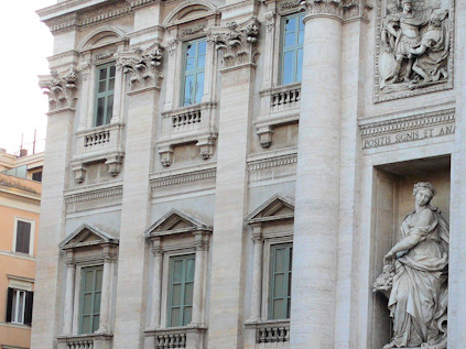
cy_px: 309
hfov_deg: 20.0
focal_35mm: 97
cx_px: 371
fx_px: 1305
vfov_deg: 15.1
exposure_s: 1/100
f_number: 3.2
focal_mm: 8.6
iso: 100
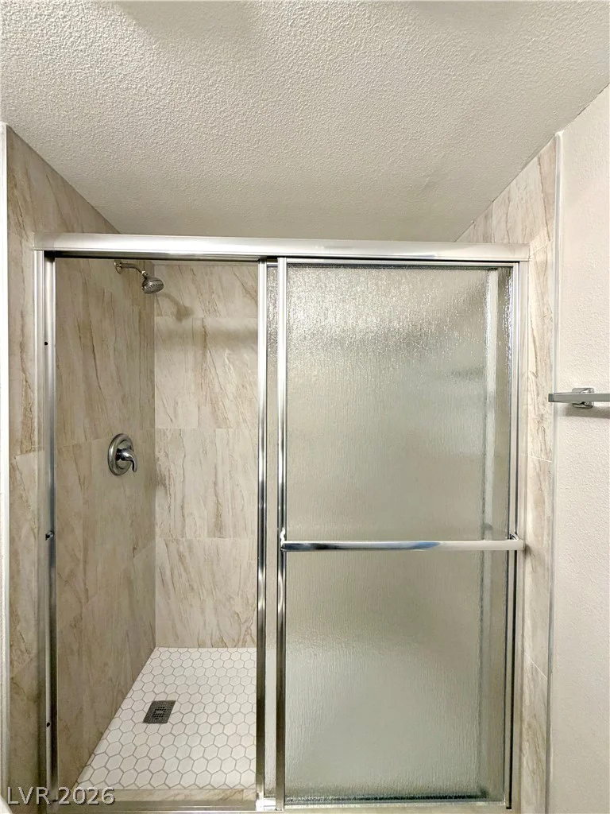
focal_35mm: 14
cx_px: 305
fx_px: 329
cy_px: 407
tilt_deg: -1.4
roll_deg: -0.1
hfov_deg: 85.7
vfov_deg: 102.1
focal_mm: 2.22
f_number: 2.2
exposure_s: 1/120
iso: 250
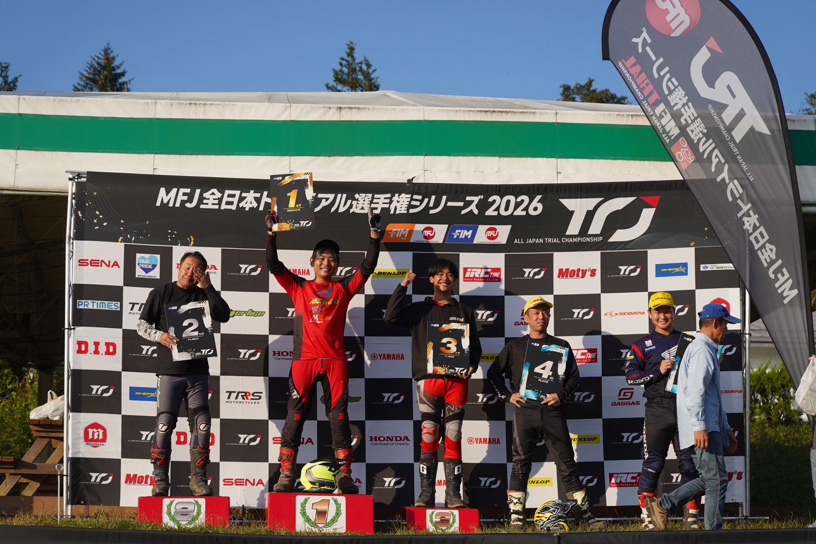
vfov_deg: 19.5
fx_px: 1587
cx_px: 408
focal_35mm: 70
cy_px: 272
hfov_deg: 28.8
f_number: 4.5
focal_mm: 70
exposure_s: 1/1600
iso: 200
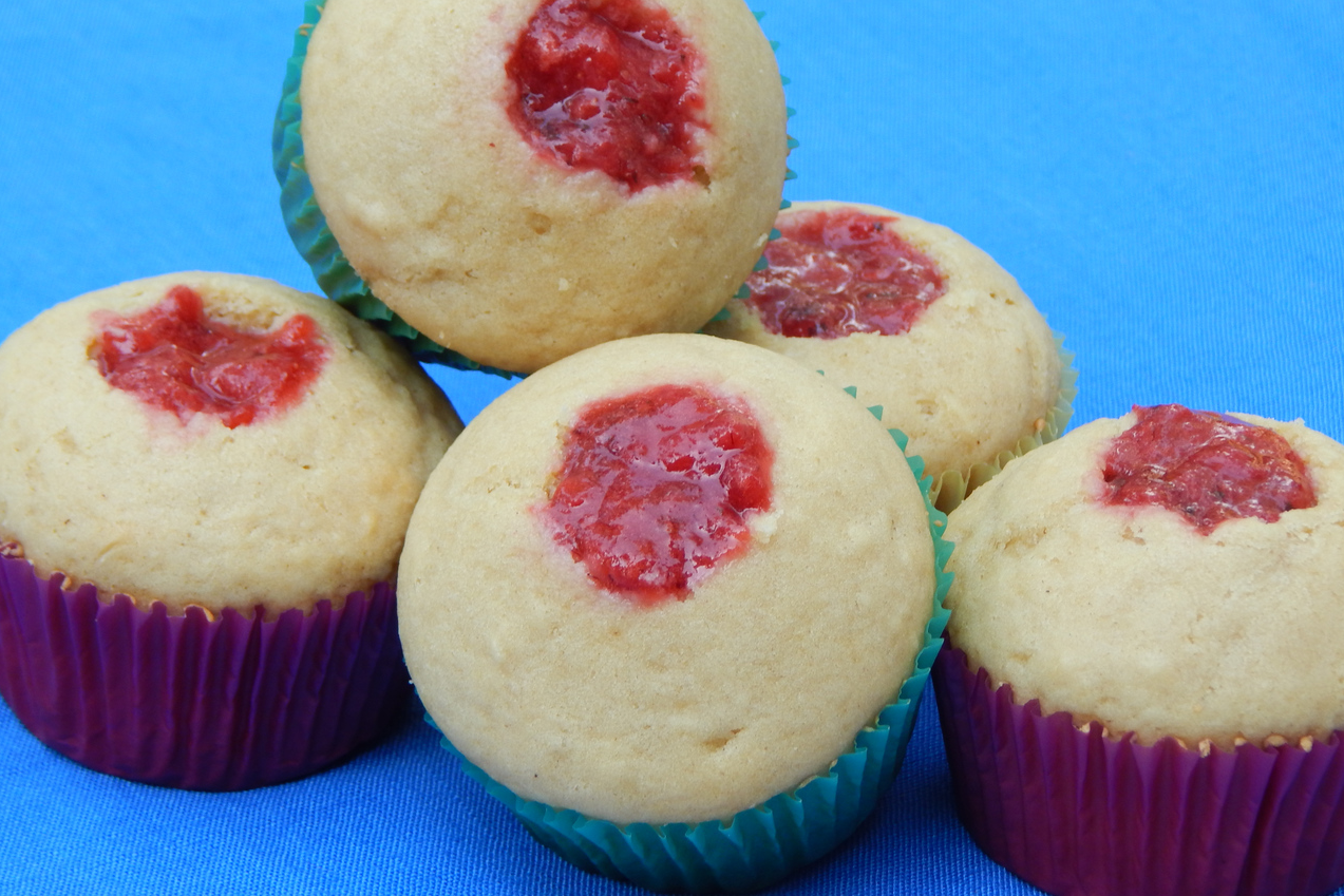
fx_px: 5115
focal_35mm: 137
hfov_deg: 15.0
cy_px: 455
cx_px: 671
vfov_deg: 10.0
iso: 125
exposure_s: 1/60
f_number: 4.8
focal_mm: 23.4
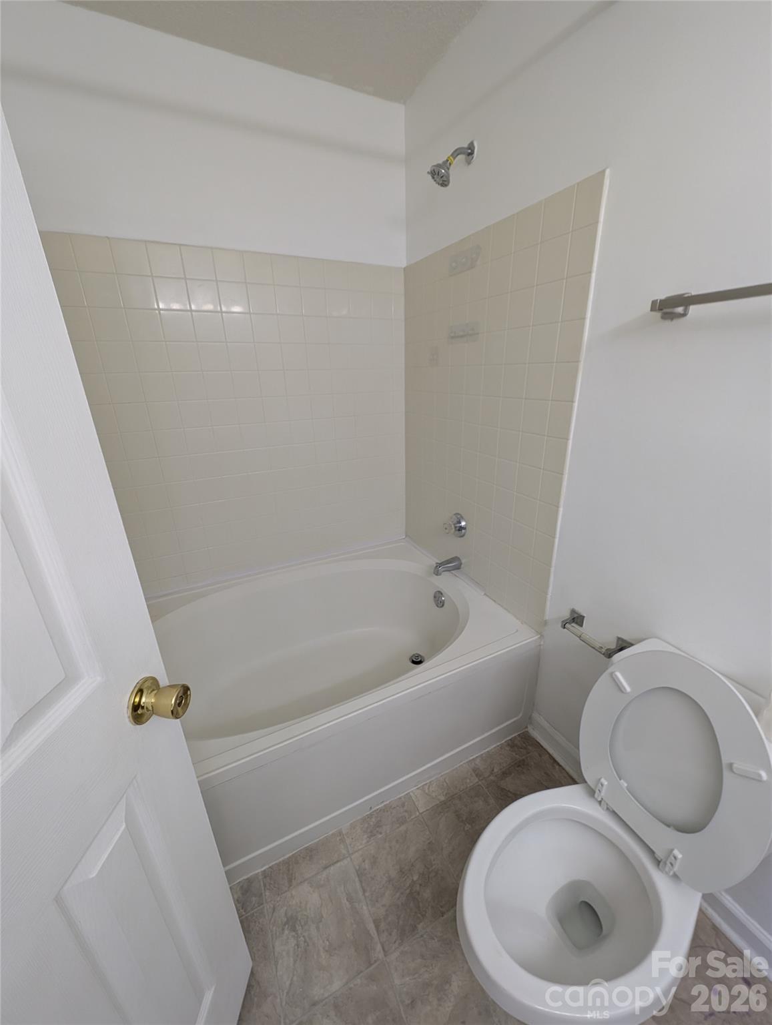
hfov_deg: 94.7
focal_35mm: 12
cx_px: 386
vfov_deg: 110.4
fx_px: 356
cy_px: 512
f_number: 1.95
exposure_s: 1/60
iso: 124
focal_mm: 2.23
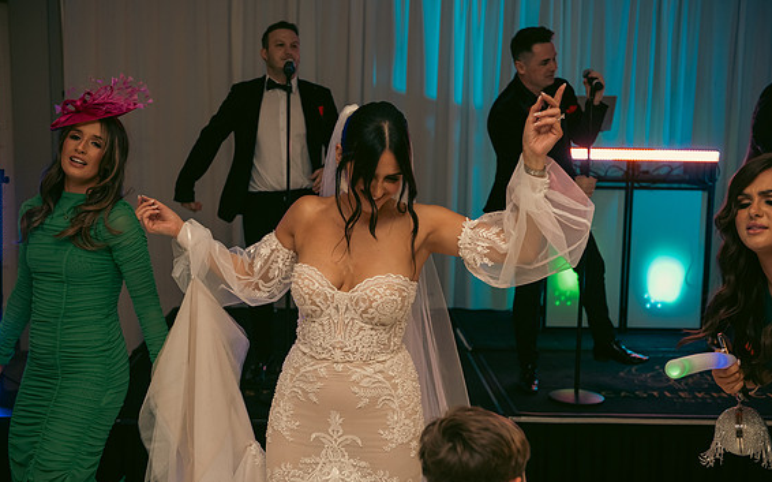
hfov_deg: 43.5
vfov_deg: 27.9
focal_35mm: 46
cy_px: 253
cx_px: 391
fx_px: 967
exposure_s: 1/160
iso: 800
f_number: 3.5
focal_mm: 44
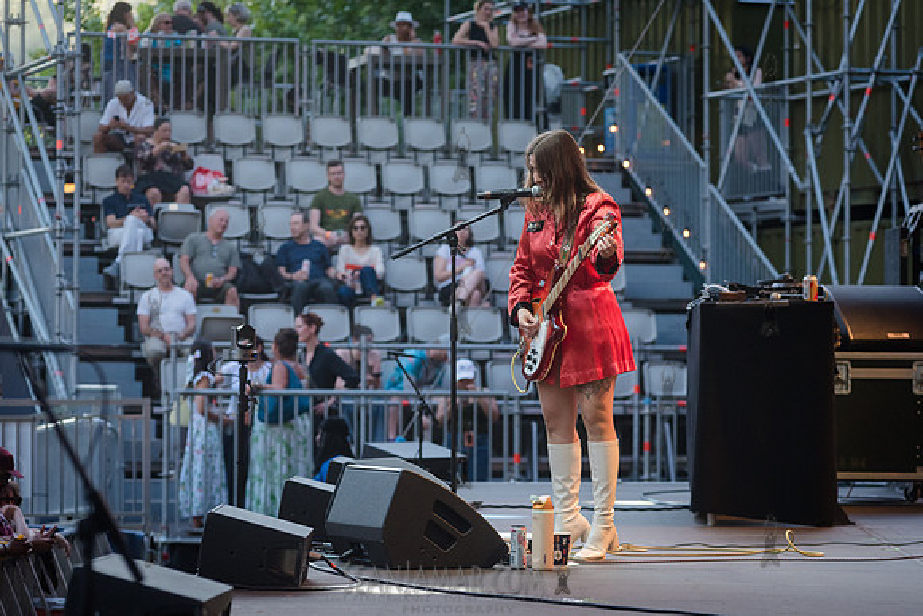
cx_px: 462
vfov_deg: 10.6
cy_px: 308
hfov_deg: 15.8
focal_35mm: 130
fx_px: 3333
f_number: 4.5
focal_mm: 125
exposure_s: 1/800
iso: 2000
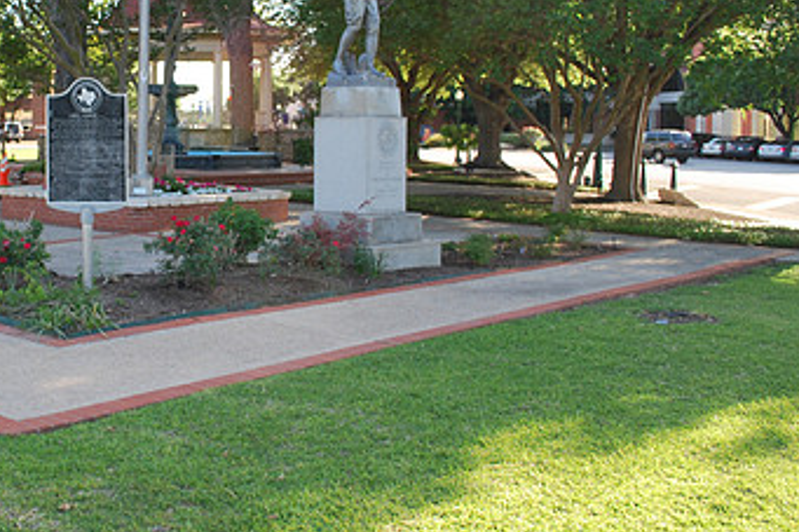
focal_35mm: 46
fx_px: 1020
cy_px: 145
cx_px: 138
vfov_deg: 28.9
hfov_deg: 40.6
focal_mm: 18
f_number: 5.6
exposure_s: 1/125
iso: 160
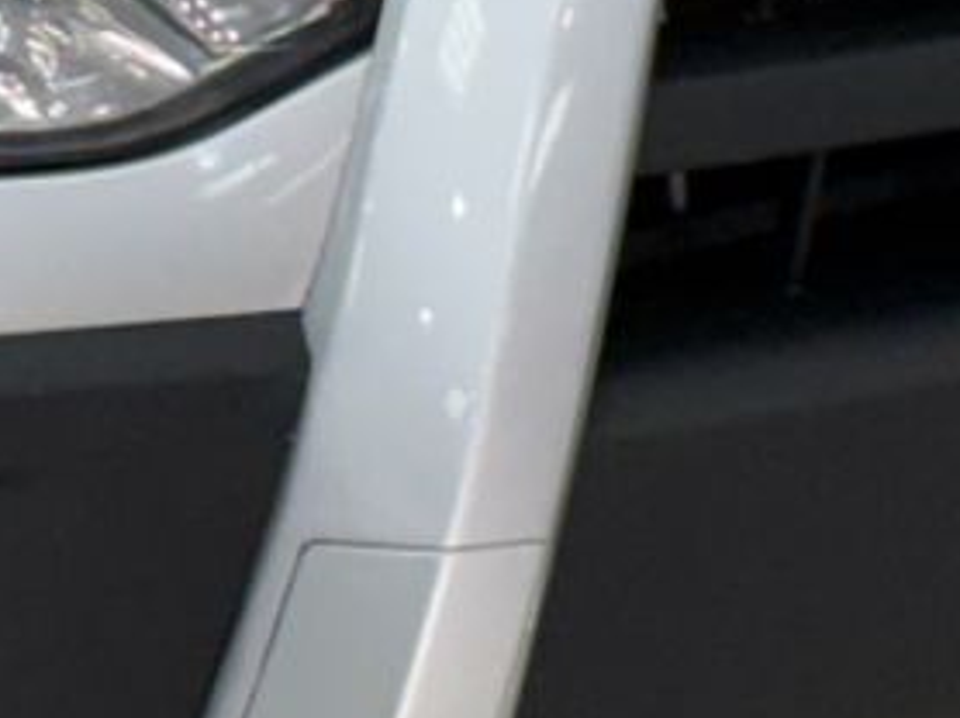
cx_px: -919
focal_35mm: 332
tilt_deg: -11.4
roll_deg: +2.5
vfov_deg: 4.4
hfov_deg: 5.8
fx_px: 9199
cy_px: -521
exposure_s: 1/120
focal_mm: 6.76
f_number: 1.78
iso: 160
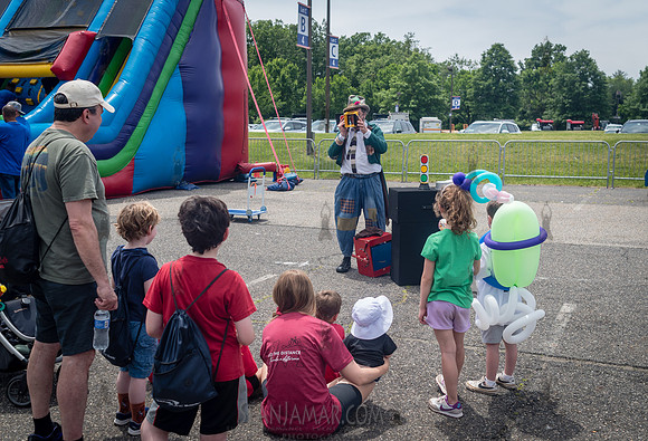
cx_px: 355
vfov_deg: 34.4
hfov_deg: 48.8
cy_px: 209
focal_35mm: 39
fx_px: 713
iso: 200
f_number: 4.5
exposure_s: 1/1000
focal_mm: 35
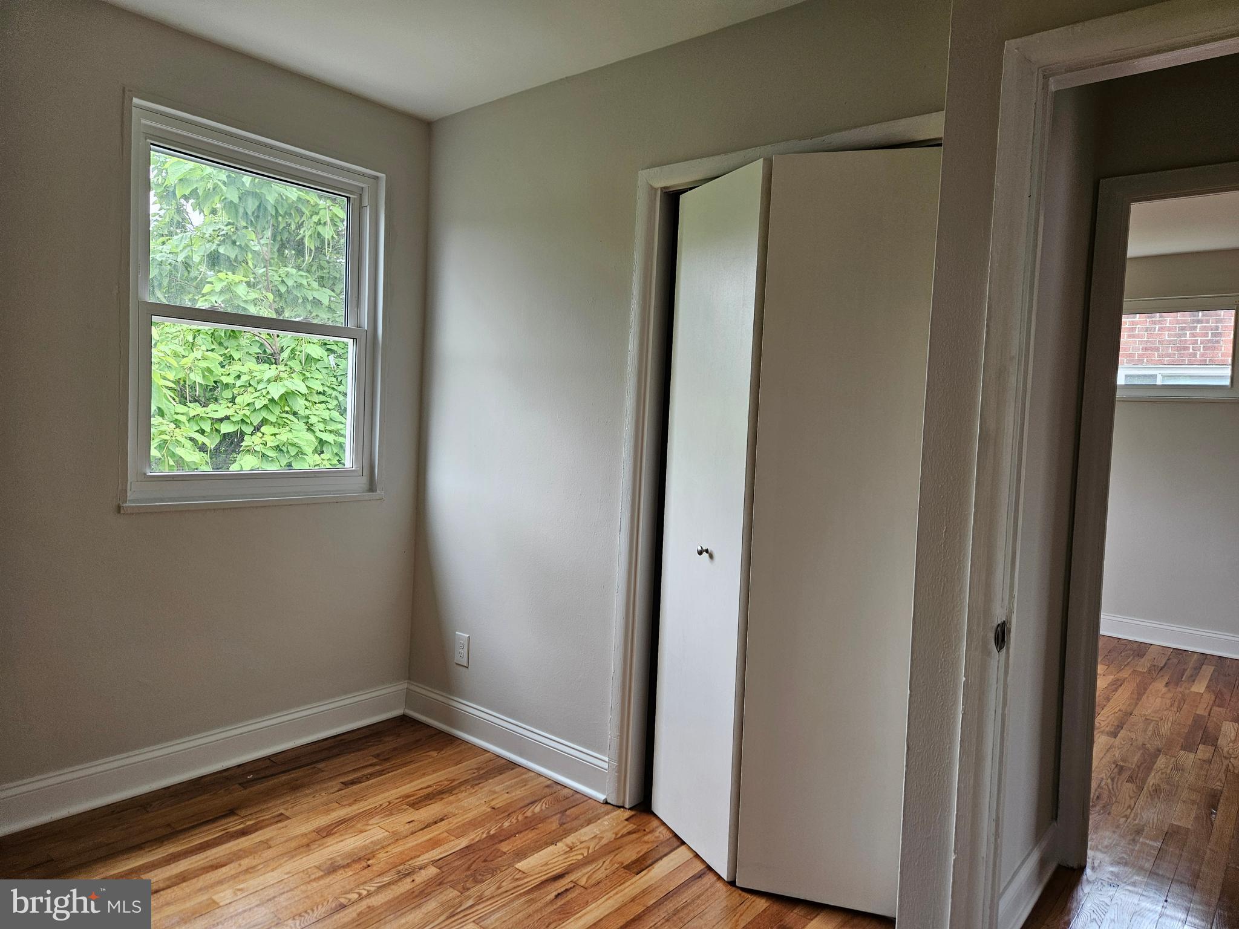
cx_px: 620
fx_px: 823
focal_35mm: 23
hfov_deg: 73.9
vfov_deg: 58.9
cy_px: 464
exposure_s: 1/120
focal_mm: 5.4
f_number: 1.8
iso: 64
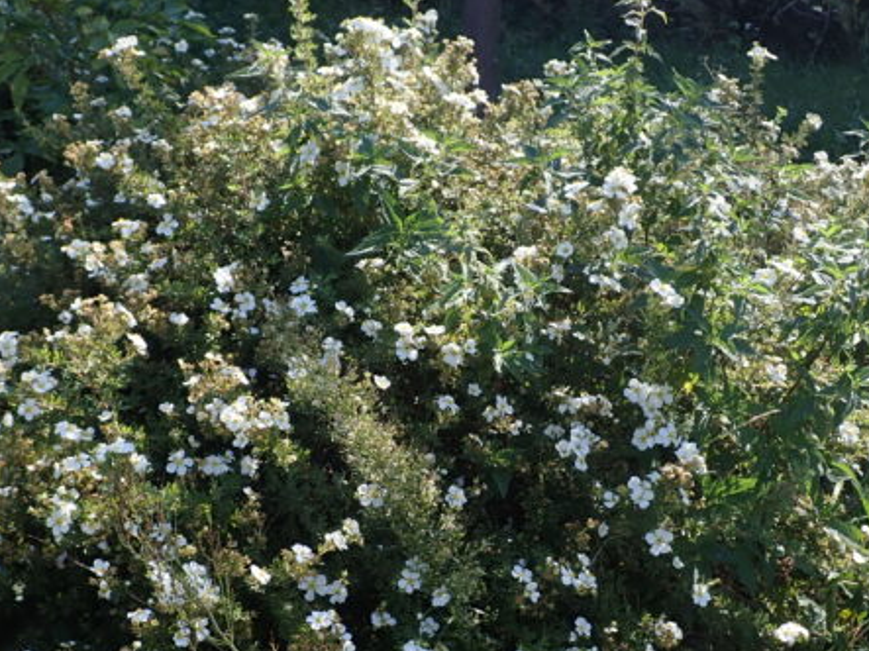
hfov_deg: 36.7
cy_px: 420
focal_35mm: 52
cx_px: 359
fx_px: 1305
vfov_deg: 27.9
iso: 100
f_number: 3.2
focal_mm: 5.5
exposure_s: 1/400
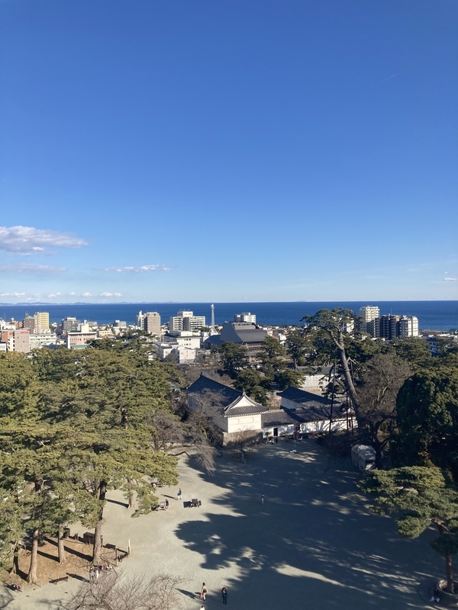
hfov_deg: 49.7
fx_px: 494
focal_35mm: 28
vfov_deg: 63.4
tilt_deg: +1.2
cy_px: 305
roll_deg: -0.3
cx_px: 229
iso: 20
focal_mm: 3.99
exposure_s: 1/1919
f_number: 1.8
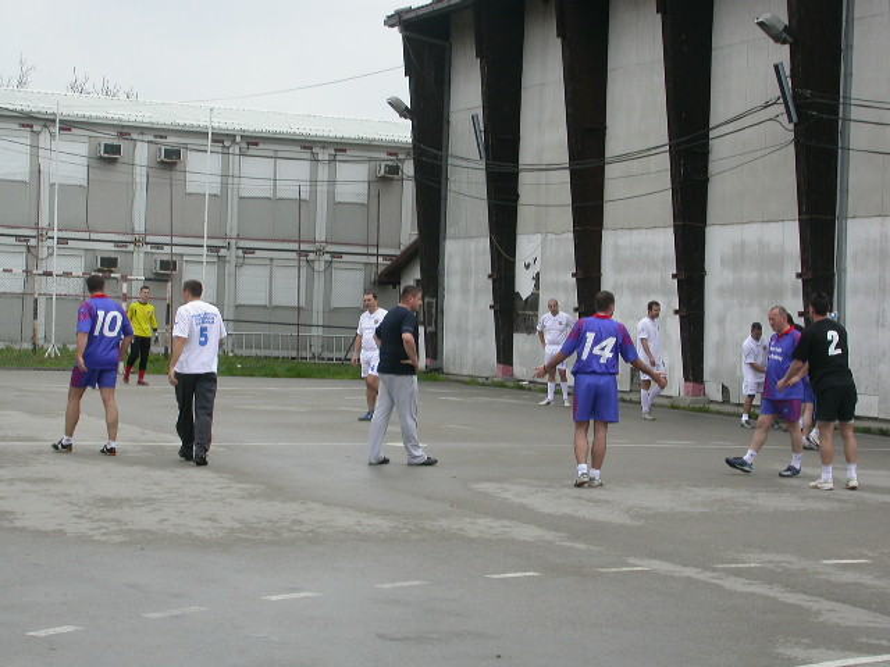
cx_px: 445
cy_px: 334
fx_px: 1980
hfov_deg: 25.3
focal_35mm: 77
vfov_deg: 19.1
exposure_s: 1/309
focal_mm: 16
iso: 100
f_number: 6.2
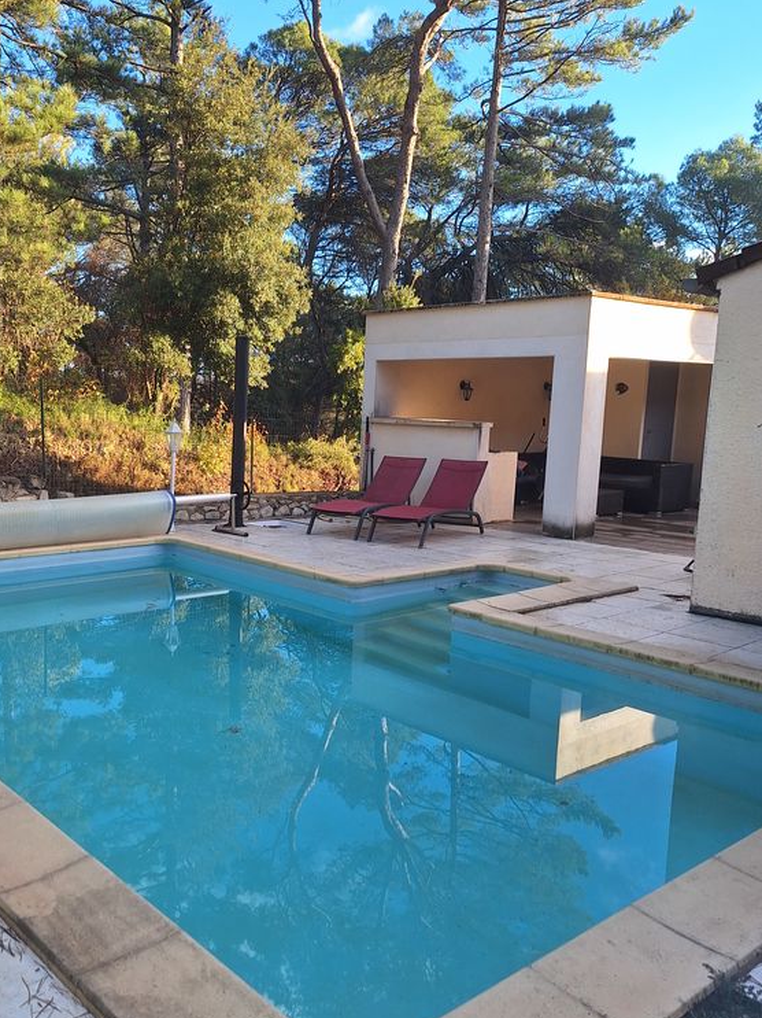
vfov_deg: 58.4
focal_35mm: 31
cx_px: 267
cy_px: 527
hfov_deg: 44.9
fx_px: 910
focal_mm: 5.54
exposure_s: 1/476
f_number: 1.8
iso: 40
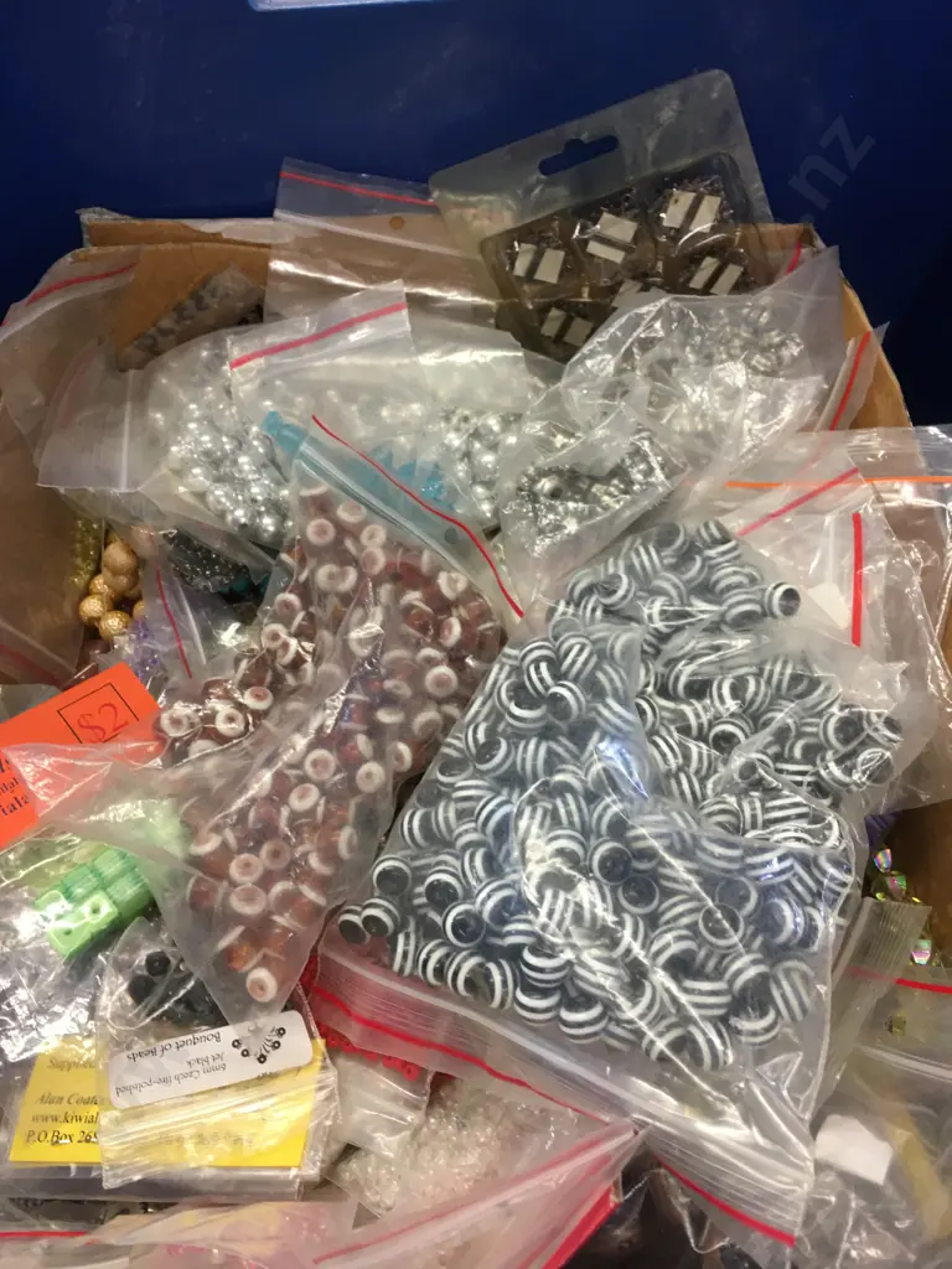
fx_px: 1063
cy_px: 634
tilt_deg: -67.5
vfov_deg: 61.7
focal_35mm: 29
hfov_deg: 48.2
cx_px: 476
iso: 40
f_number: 2.2
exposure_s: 1/17
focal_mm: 4.15
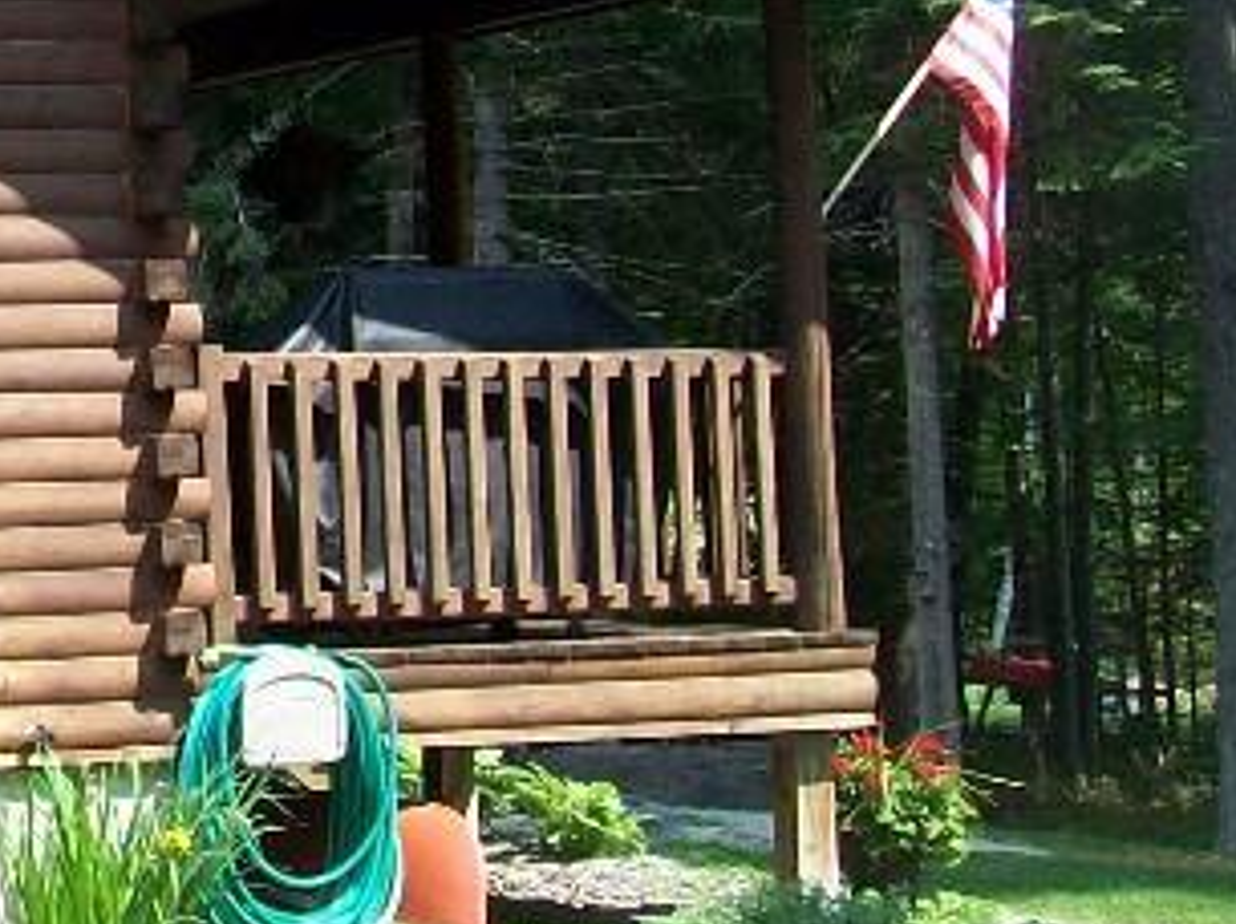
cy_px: -4
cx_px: -790
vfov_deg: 12.1
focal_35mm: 121
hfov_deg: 14.8
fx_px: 4315
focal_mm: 6
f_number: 2.7
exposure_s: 1/338
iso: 80
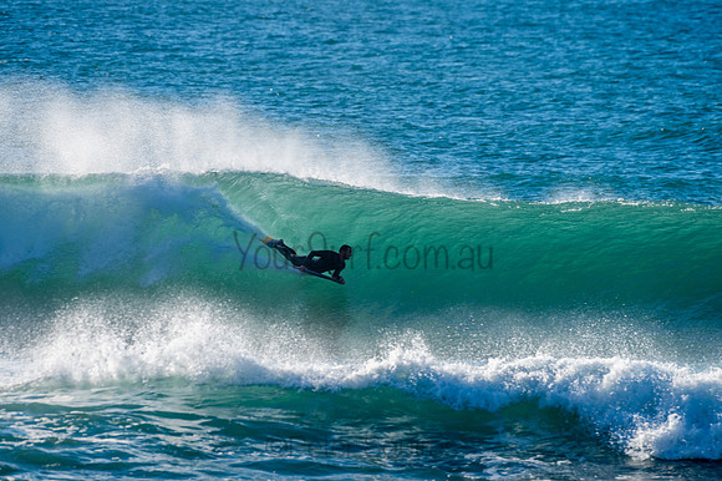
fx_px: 12282
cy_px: 240
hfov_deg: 3.4
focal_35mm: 613
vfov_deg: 2.2
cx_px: 361
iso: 64
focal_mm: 500
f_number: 8
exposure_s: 1/320
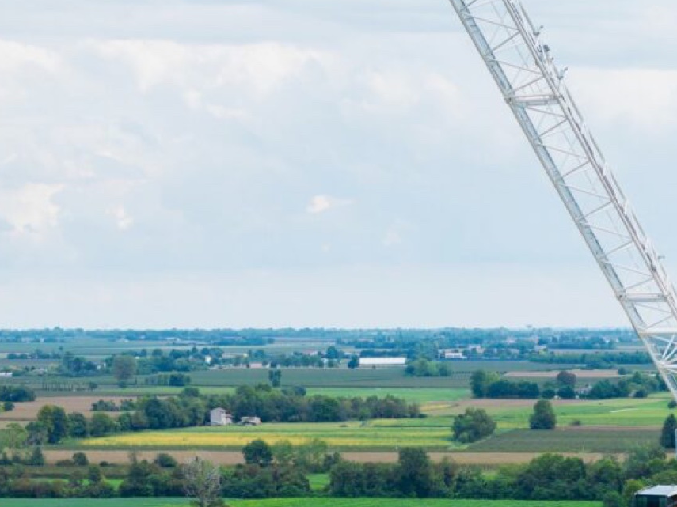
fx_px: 2562
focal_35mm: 131
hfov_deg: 14.9
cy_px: 441
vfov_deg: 11.3
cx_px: 579
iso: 200
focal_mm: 19.35
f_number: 2.8
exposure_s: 1/80
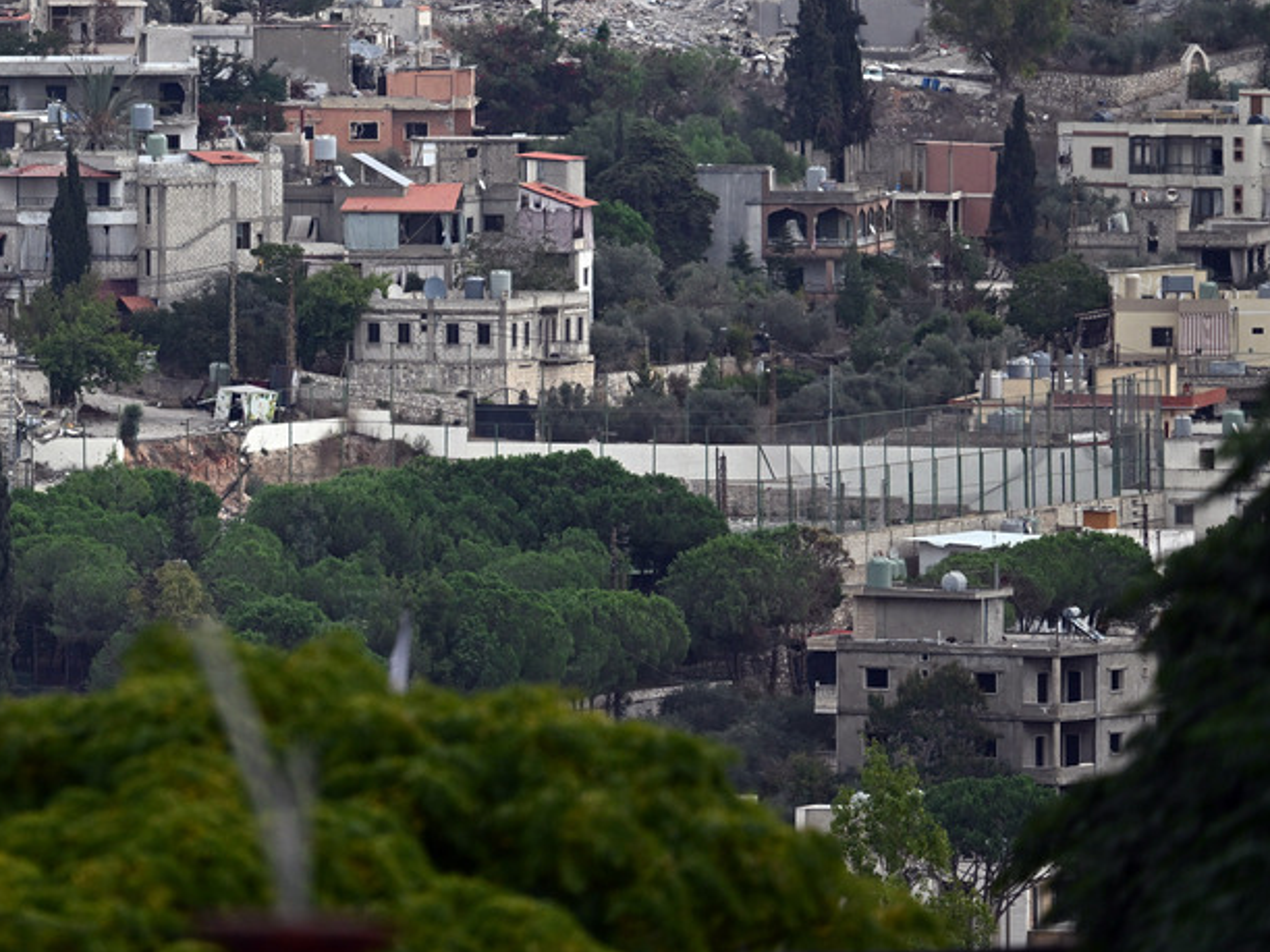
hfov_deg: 3.4
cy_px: 158
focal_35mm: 584
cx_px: 127
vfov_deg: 2.5
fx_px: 21426
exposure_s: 1/2000
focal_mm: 310
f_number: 5.6
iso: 800
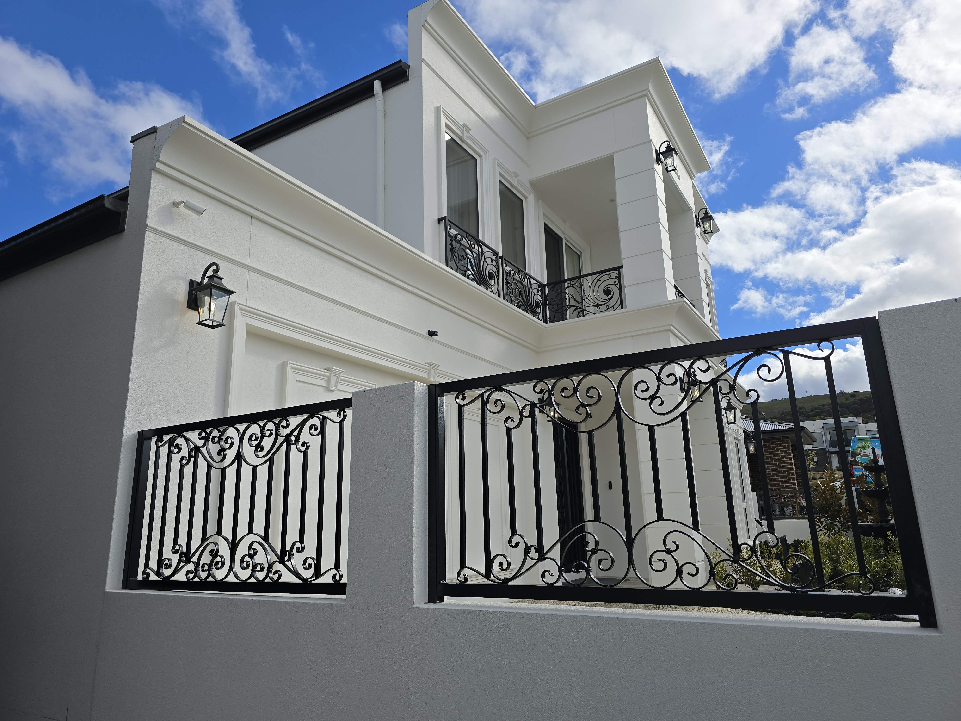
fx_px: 639
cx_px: 480
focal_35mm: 23
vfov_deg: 58.9
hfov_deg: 73.9
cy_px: 360
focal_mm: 6.3
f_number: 1.7
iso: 12
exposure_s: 1/1704
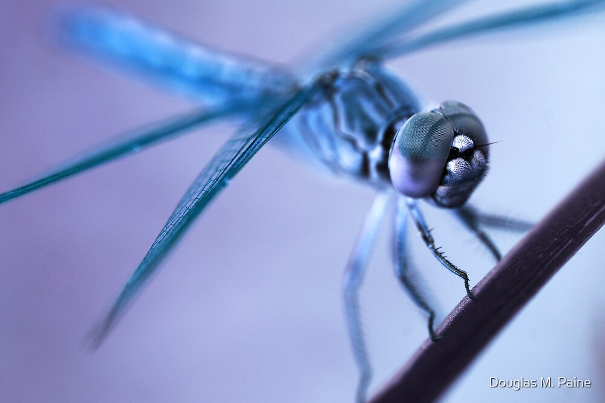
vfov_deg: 9.2
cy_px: 202
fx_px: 2521
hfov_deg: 13.7
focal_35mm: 150
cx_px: 302
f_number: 4
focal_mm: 100
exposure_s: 1/250
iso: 100
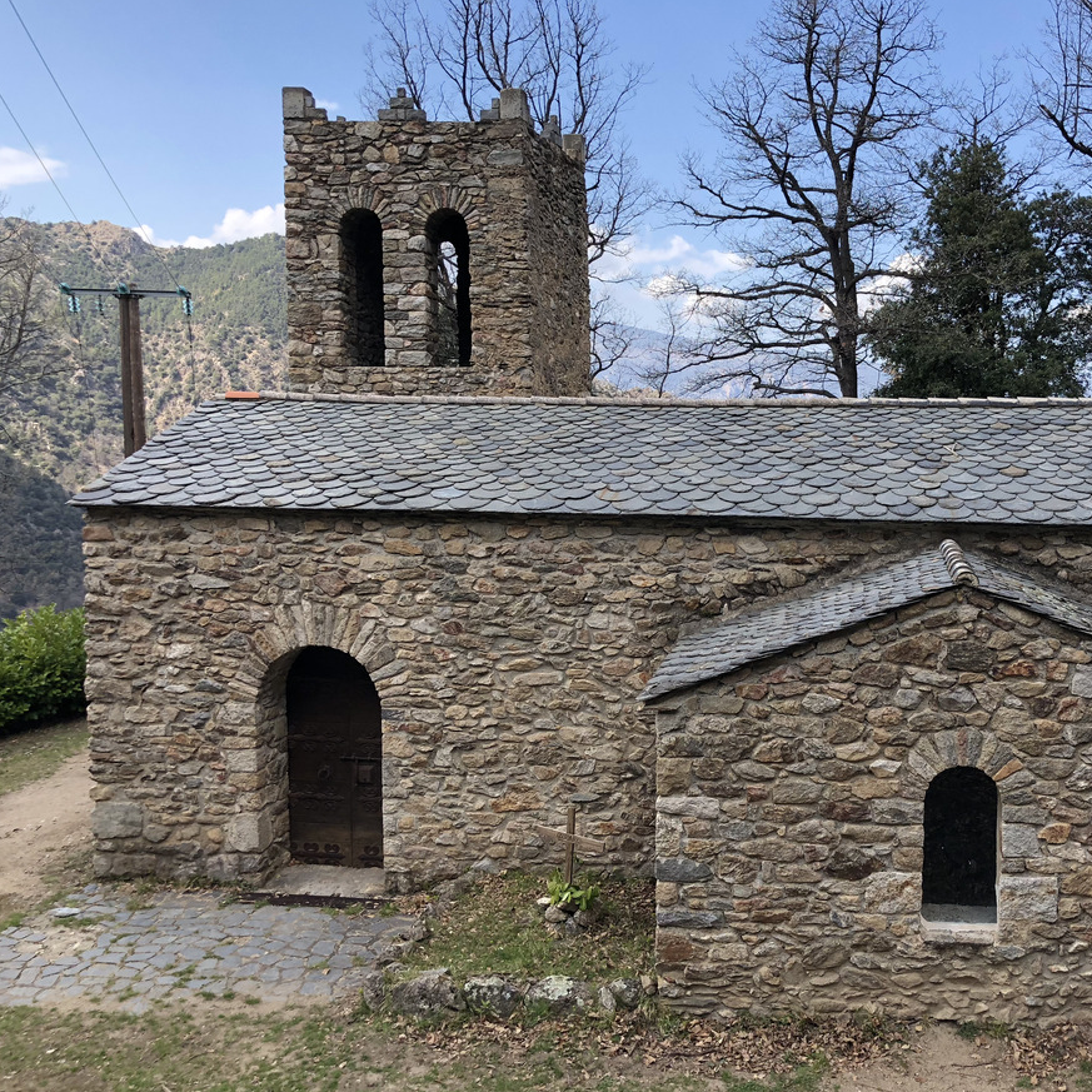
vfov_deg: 48.5
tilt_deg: -5.4
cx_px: 746
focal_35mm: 34
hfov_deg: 47.5
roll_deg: +0.0
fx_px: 1213
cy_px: 545
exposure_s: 1/657
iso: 20
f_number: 1.8
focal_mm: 4
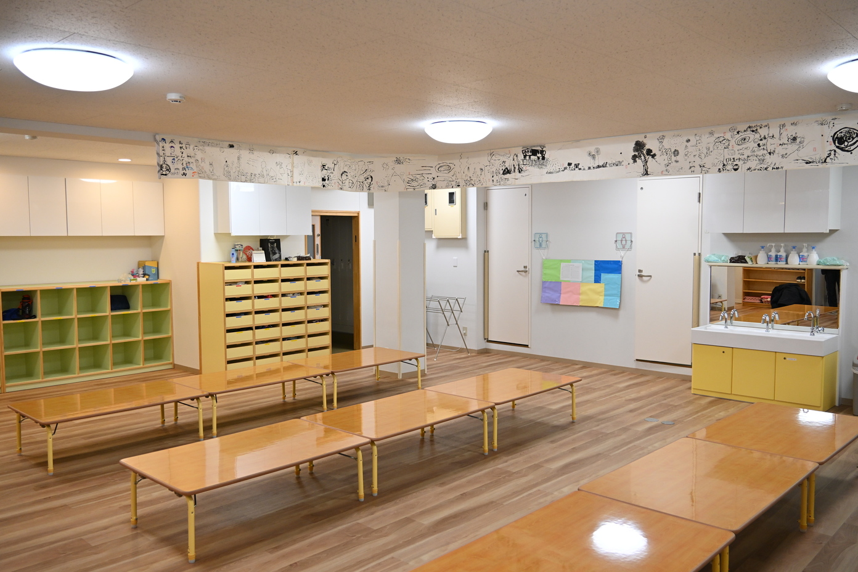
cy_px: 286
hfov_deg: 61.9
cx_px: 429
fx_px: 715
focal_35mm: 30
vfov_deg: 43.6
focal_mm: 20
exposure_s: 1/125
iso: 560
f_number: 4
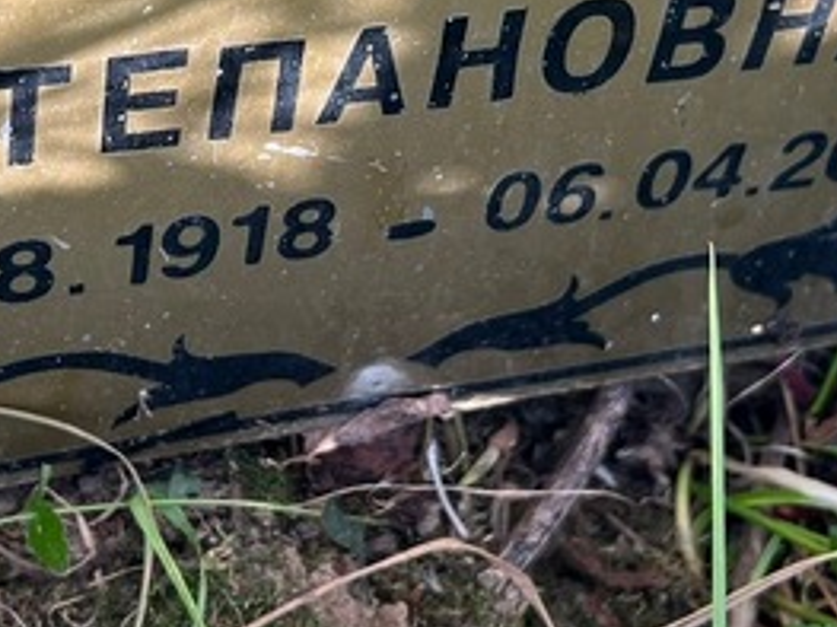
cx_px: 372
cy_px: 118
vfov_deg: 18.5
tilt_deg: -73.7
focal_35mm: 79
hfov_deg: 24.7
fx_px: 1909
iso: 40
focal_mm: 5.7
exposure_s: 1/282
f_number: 1.5
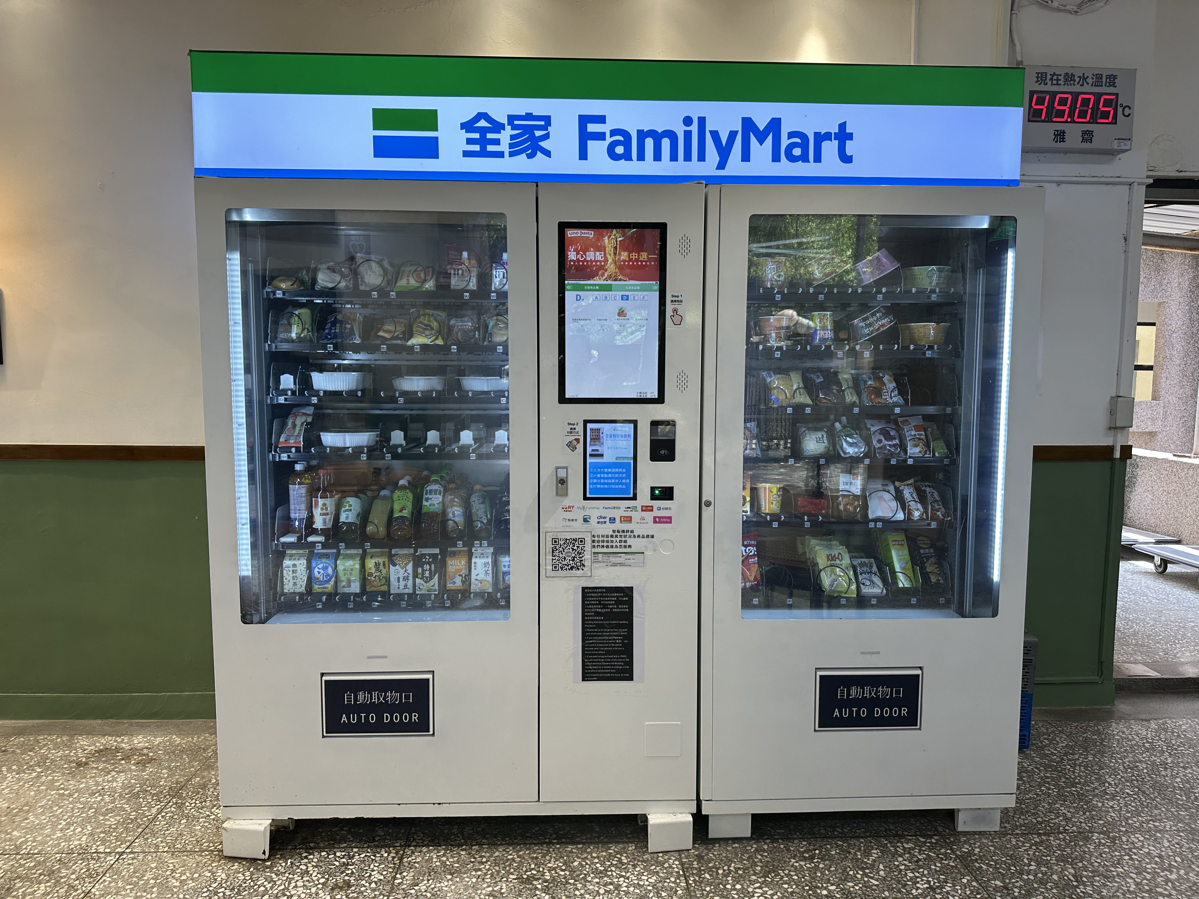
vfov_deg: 56.8
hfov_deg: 71.6
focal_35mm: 24
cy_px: 450
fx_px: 831
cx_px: 600
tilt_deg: -6.2
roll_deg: -0.4
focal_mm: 6.86
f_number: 1.78
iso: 80
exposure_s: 1/120
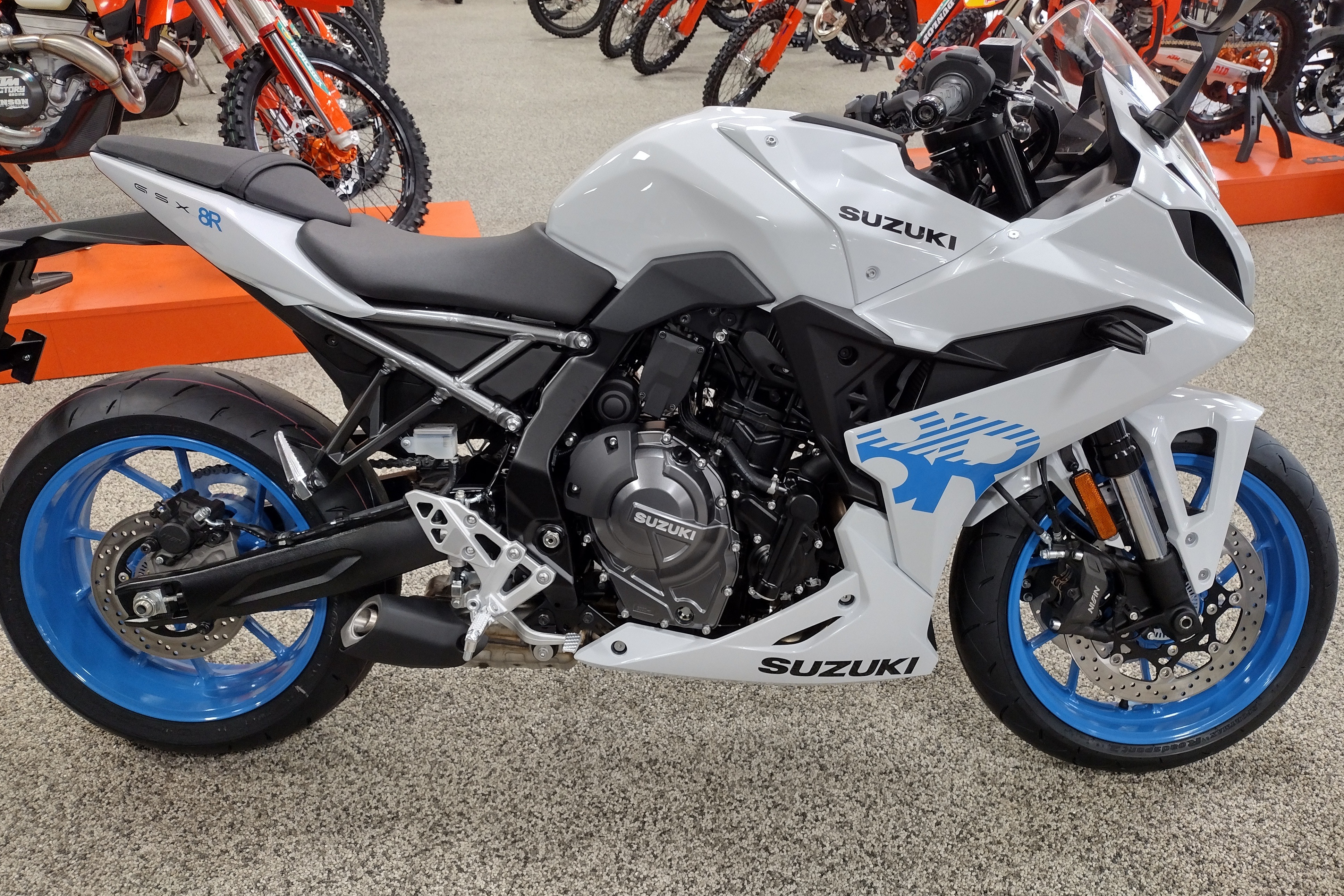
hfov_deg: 63.7
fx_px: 1083
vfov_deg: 44.9
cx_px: 686
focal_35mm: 29
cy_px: 394
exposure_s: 1/40
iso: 175
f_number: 1.7
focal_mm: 4.71
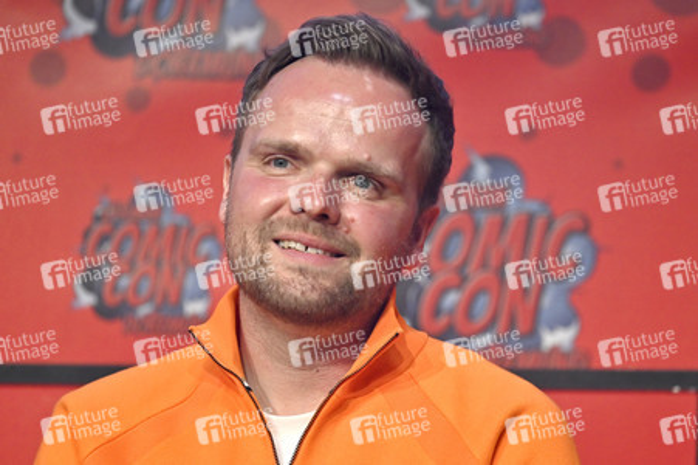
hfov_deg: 5.2
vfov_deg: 3.4
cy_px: 232
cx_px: 349
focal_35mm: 400
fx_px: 7750
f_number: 5
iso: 2000
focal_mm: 400
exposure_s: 1/500
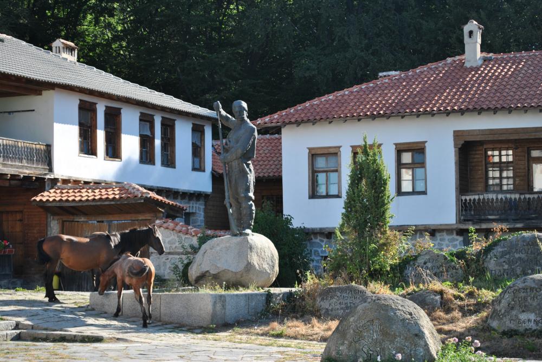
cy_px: 181
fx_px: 1243
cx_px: 271
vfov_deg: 16.6
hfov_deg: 24.6
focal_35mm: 82
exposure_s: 1/160
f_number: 6.3
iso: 100
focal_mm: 55
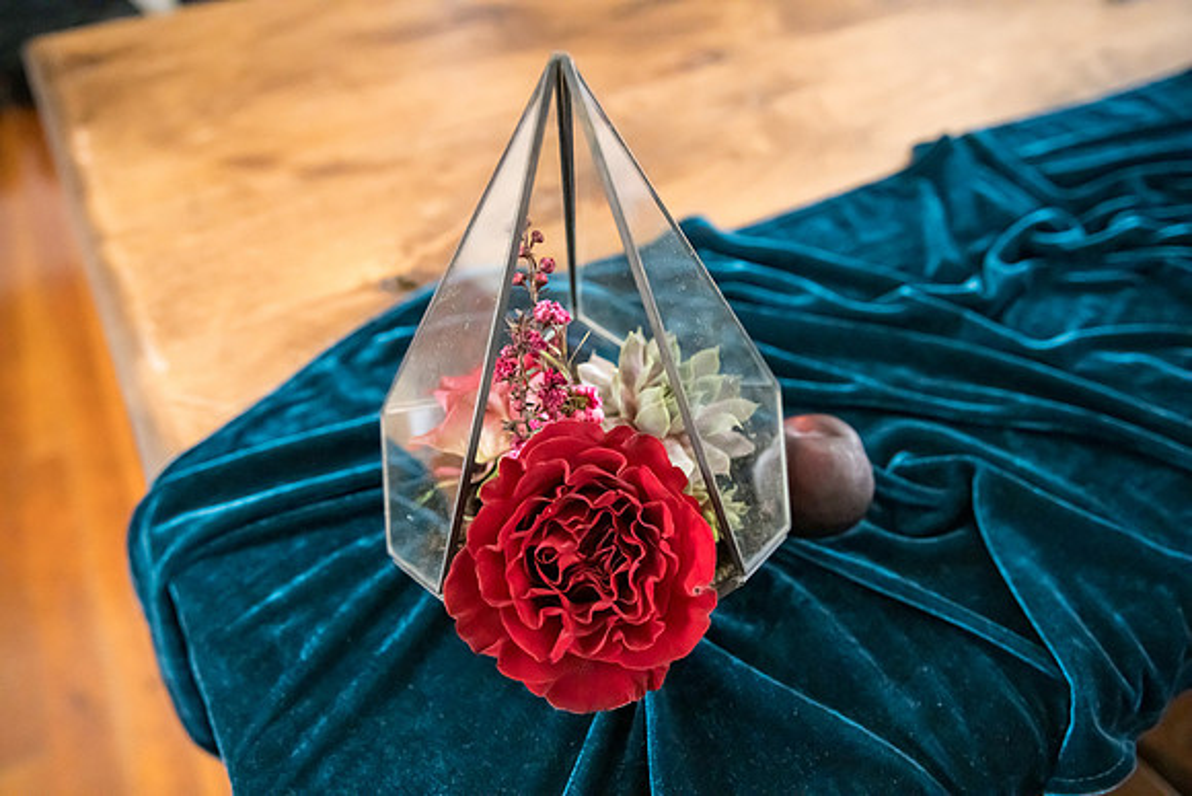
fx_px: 1027
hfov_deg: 60.3
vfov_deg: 42.3
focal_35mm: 31
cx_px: 596
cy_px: 398
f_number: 3.5
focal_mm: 31
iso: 12800
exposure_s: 1/320
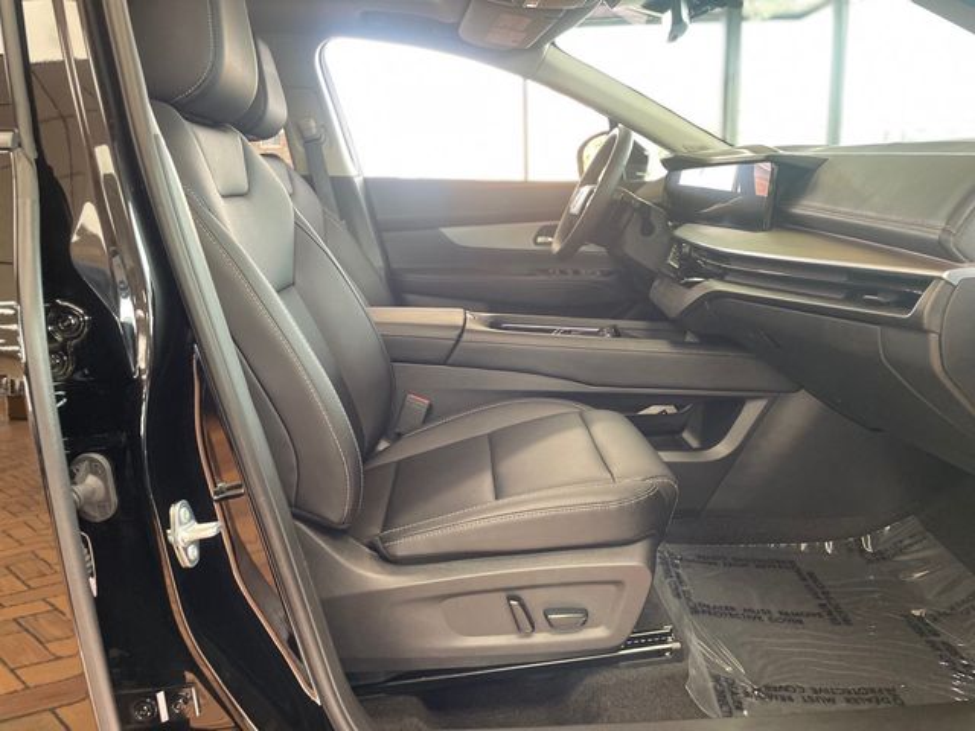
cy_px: 366
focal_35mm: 26
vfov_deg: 53.1
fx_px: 732
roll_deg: +2.3
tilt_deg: -13.1
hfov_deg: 67.3
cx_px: 488
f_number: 1.6
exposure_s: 1/60
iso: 160
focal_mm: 4.2
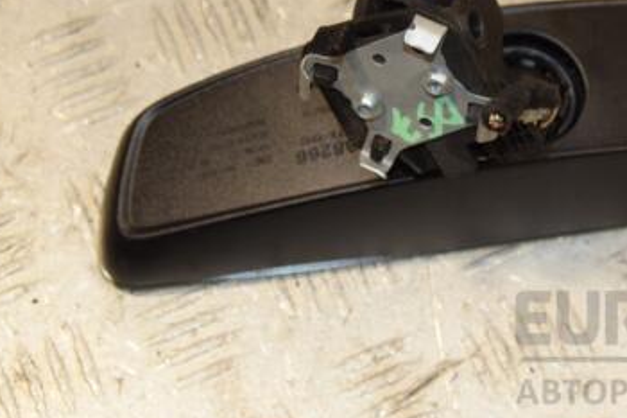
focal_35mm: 108
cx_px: 482
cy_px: 79
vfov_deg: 12.6
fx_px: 1880
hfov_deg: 18.8
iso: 800
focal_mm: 42
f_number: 8
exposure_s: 1/200
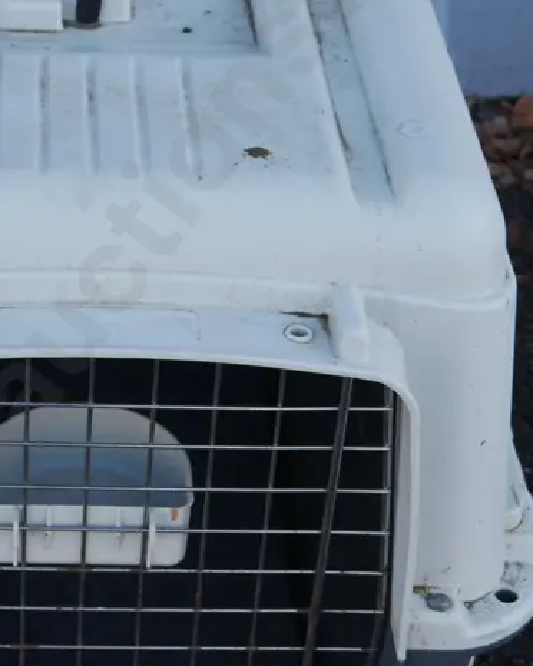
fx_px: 1952
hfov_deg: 15.4
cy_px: 327
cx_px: 75
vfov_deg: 19.4
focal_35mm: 99
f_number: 5.1
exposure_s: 1/100
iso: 200
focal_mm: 23
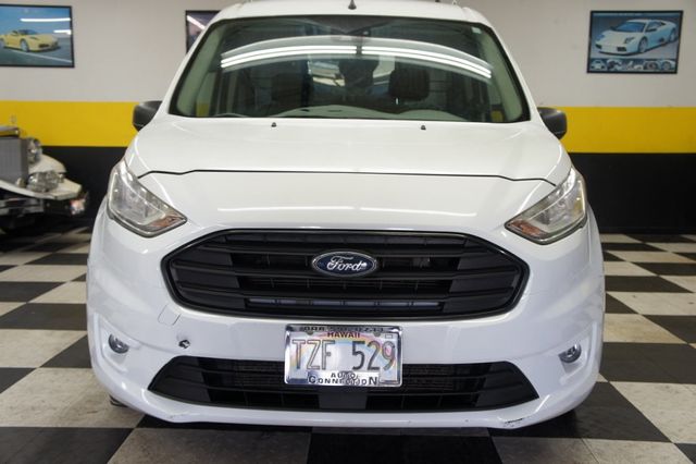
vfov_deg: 38.3
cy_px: 232
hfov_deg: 55.1
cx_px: 348
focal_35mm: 34
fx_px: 667
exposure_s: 1/40
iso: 200
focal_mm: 23
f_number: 4
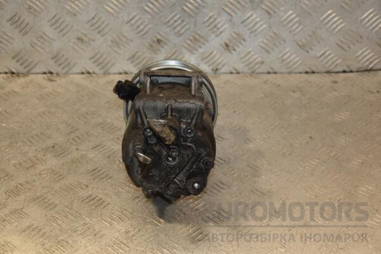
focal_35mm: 75
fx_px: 794
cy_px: 127
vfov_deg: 18.2
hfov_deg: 27.0
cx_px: 190
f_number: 5
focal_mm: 50
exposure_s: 1/160
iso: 800
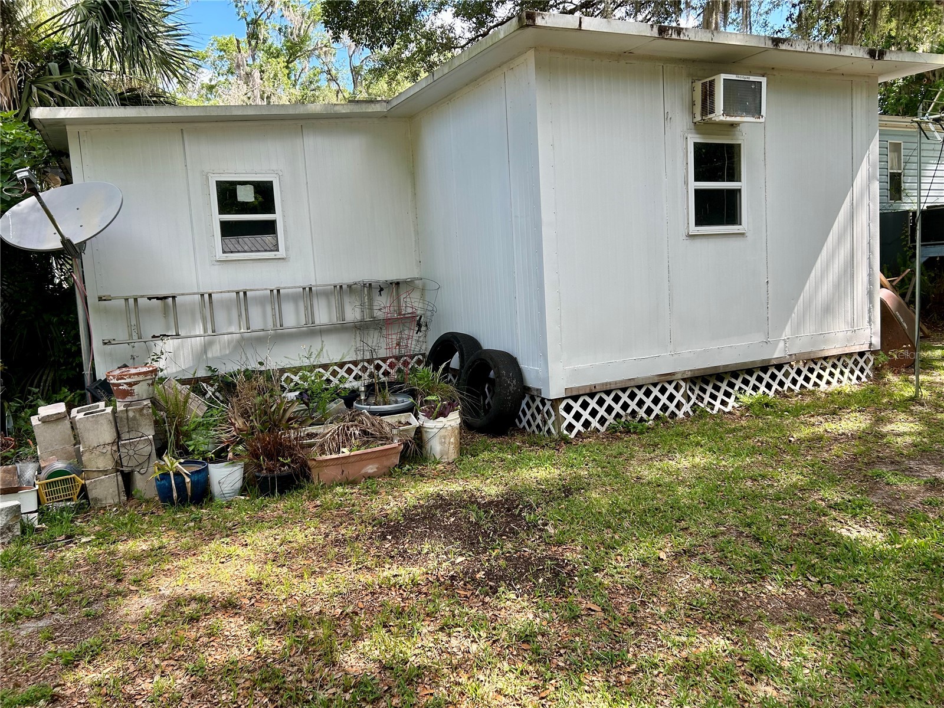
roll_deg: +2.7
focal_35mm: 26
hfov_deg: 67.3
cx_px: 472
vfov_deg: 53.1
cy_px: 354
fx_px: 709
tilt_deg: -5.2
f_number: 1.5
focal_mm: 5.7
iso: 50
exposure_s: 1/723
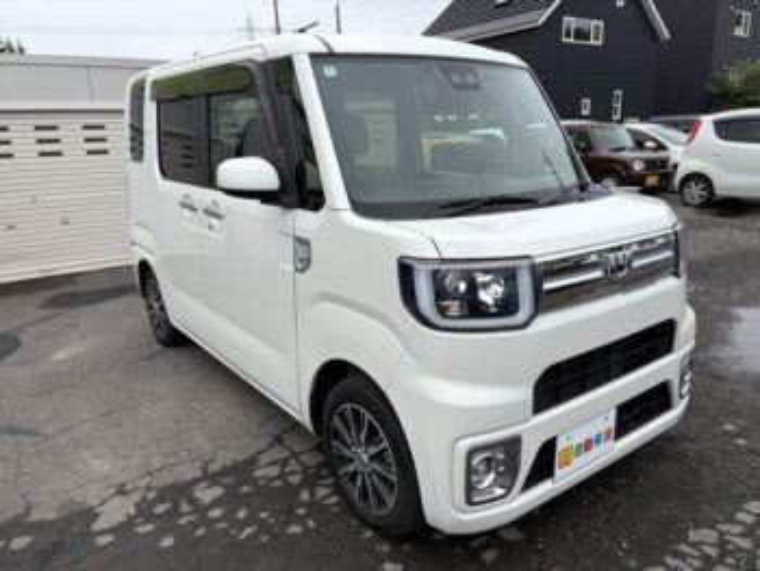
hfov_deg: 67.3
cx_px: 380
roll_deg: +3.1
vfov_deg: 53.1
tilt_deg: -13.1
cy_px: 286
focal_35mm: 26
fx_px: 571
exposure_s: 1/2208
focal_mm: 5.96
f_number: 1.6
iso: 50
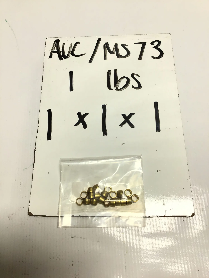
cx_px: 104
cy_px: 139
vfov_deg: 58.4
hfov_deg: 45.4
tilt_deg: -69.3
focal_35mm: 31
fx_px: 250
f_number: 2.4
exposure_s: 1/348
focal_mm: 3.3
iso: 25
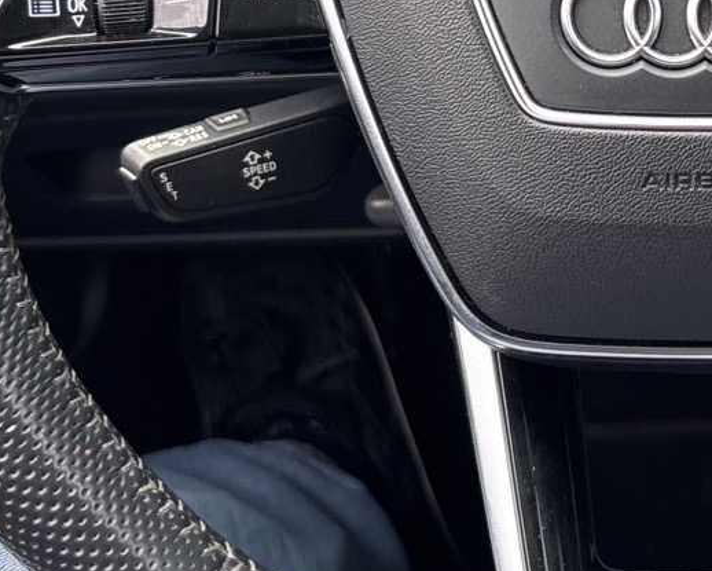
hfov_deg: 19.8
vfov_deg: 15.9
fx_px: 1982
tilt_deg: -29.6
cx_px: 690
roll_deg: -0.1
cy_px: -51
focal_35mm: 94
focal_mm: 5.96
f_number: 1.6
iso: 64
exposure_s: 1/172
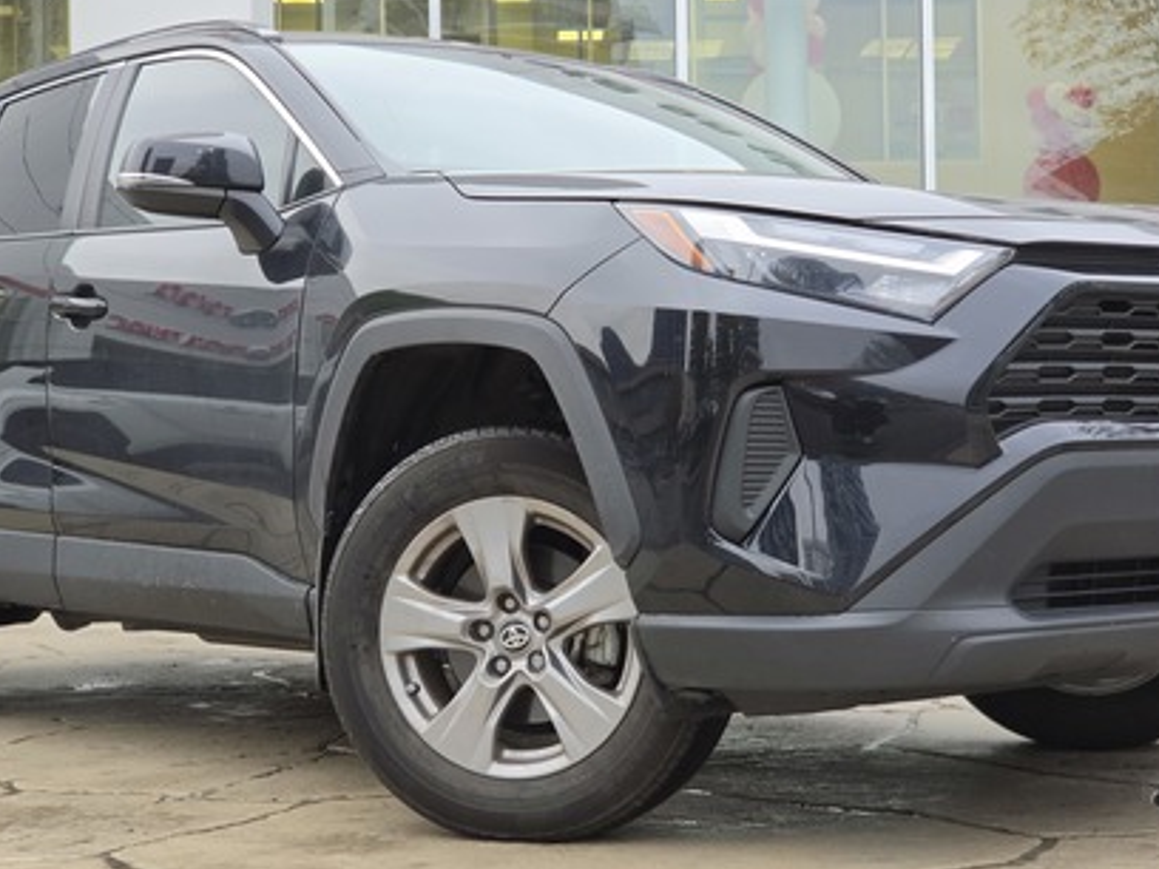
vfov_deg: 20.7
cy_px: 433
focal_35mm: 71
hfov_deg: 27.4
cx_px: 571
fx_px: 2377
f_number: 2.4
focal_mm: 7
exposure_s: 1/120
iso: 50
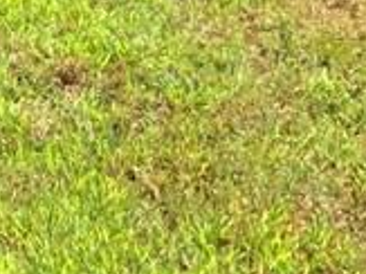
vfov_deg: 7.2
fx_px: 1923
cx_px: -341
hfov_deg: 10.1
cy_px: -579
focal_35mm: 182
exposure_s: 1/556
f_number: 1.8
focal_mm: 3
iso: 16
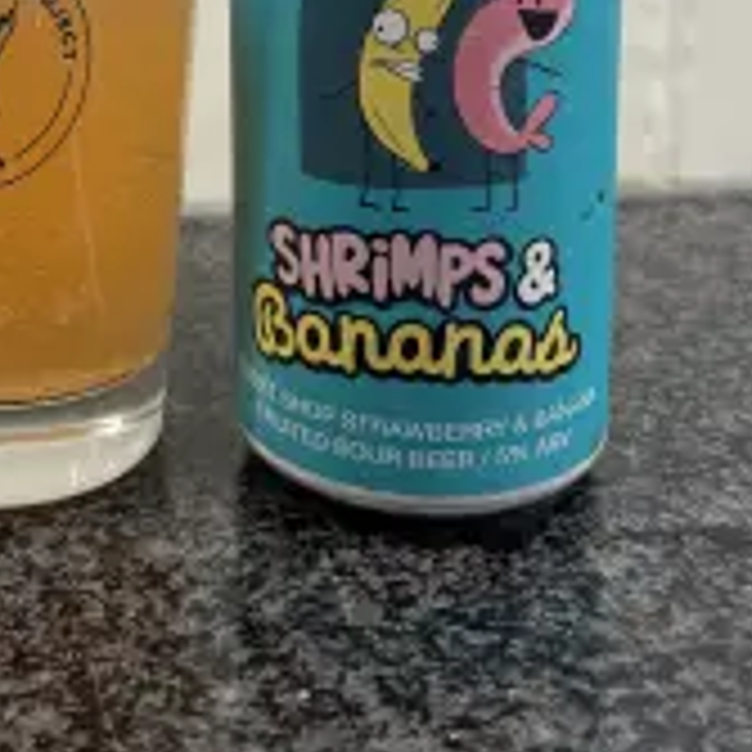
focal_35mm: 55
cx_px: 185
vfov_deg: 28.6
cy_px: -45
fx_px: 1352
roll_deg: +1.5
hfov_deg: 30.5
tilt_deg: -10.3
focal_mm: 5.1
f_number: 1.6
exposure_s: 1/100
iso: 64
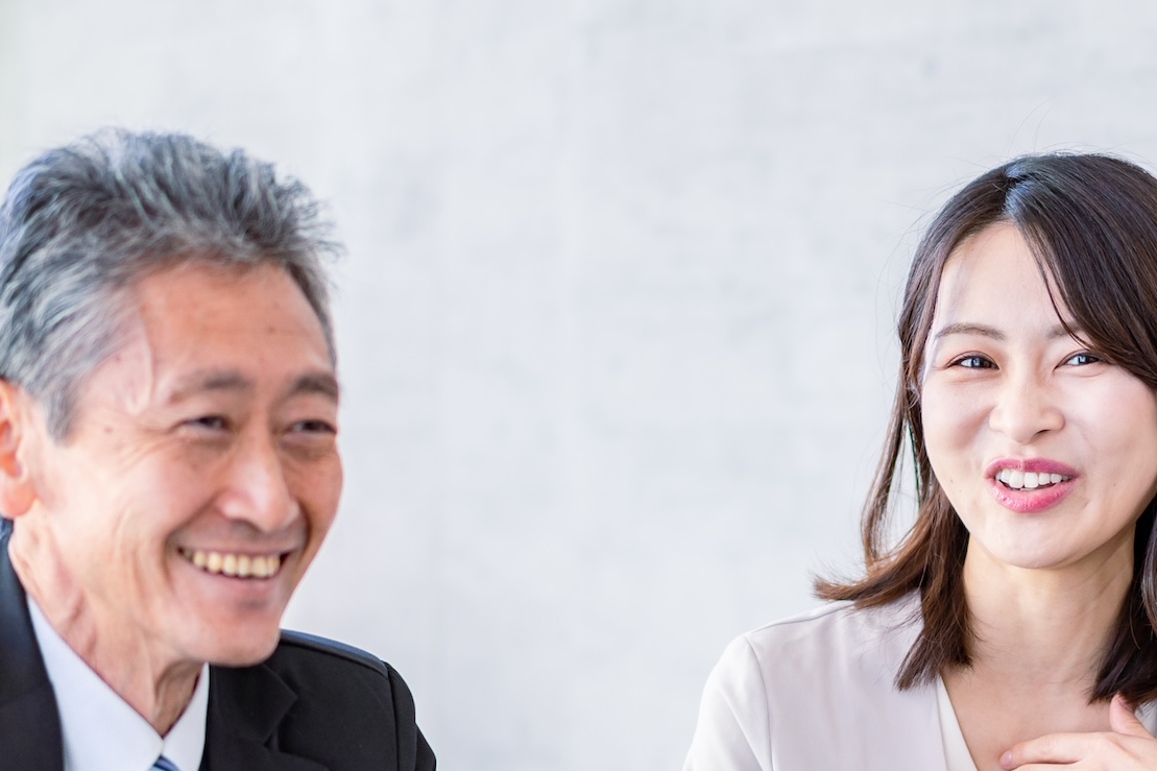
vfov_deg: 11.0
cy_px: 645
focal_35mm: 124
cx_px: 802
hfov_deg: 16.5
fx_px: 3984
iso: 200
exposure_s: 1/250
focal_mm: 55
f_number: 1.8
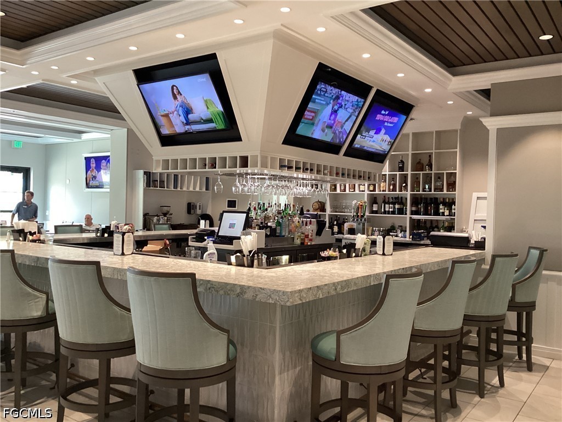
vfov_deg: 45.4
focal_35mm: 31
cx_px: 281
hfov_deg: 58.4
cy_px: 211
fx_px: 503
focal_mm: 3.3
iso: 250
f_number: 2.4
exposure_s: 1/60
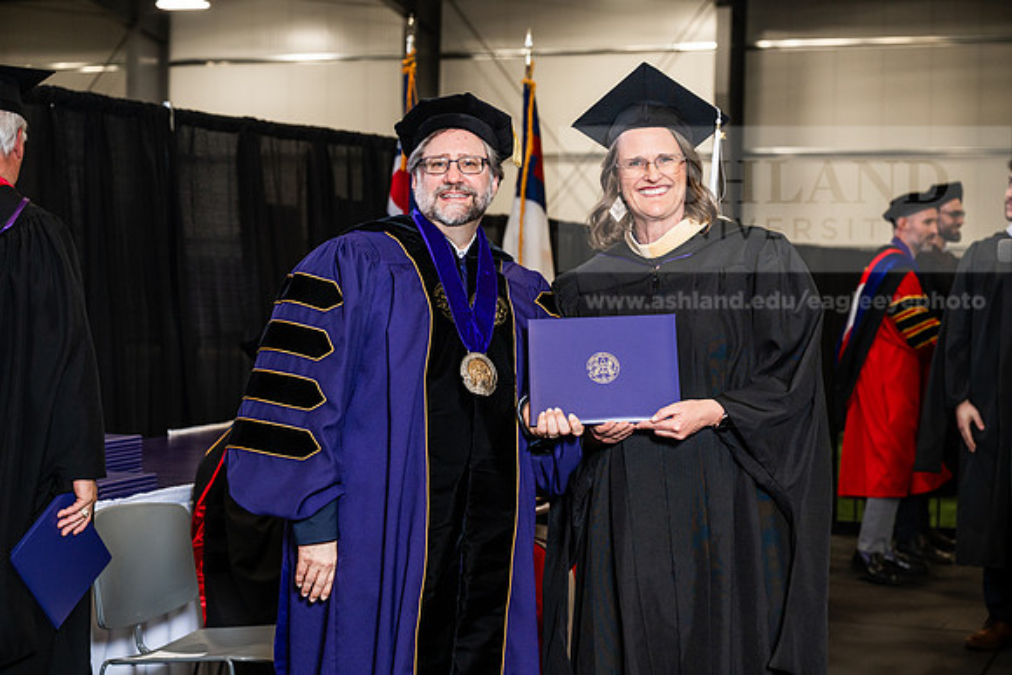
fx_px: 1799
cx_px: 506
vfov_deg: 21.3
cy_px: 338
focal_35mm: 64
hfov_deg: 31.4
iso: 1250
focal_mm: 64
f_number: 4.5
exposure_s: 1/200
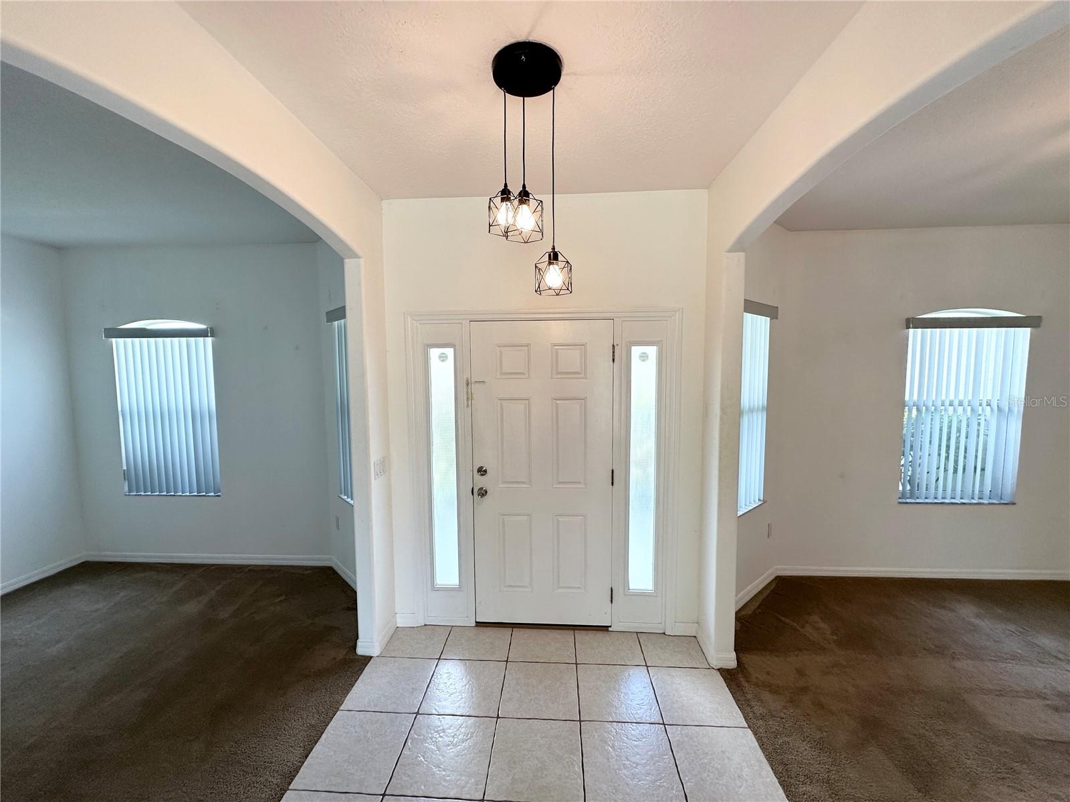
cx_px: 535
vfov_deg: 85.7
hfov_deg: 102.1
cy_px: 401
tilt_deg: -4.6
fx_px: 433
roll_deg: +0.2
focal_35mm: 14
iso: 80
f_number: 2.2
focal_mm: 2.22
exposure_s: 1/120
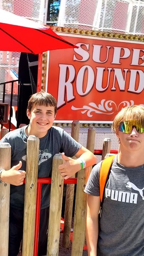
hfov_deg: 26.4
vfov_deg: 45.0
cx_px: 46
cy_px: 162
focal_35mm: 45
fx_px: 305
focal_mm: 4.6
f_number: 1.8
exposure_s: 1/327
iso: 40
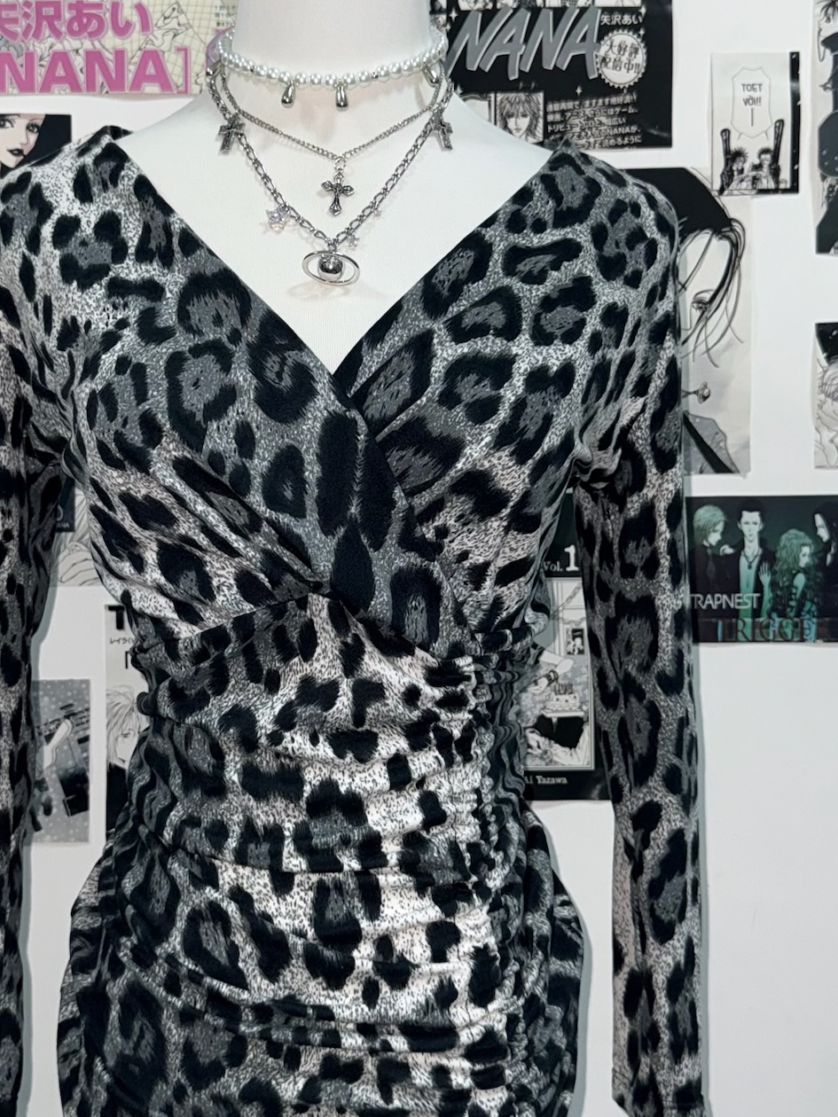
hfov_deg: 36.7
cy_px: 503
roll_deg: -0.7
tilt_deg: +1.3
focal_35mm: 39
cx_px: 341
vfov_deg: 47.8
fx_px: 1259
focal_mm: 6.76
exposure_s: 1/53
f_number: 1.78
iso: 100
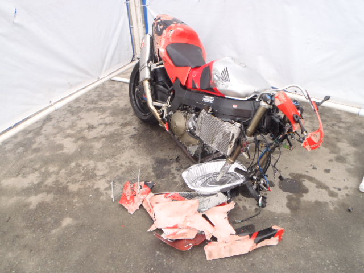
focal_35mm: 28
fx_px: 294
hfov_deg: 63.4
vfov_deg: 49.7
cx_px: 182
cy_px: 136
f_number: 3.5
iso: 100
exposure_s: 1/50
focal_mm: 5
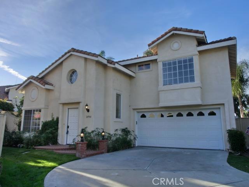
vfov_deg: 56.8
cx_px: 124
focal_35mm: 24
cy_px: 94
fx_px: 173
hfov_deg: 71.6
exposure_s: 1/640
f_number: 3
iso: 100
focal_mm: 4.24
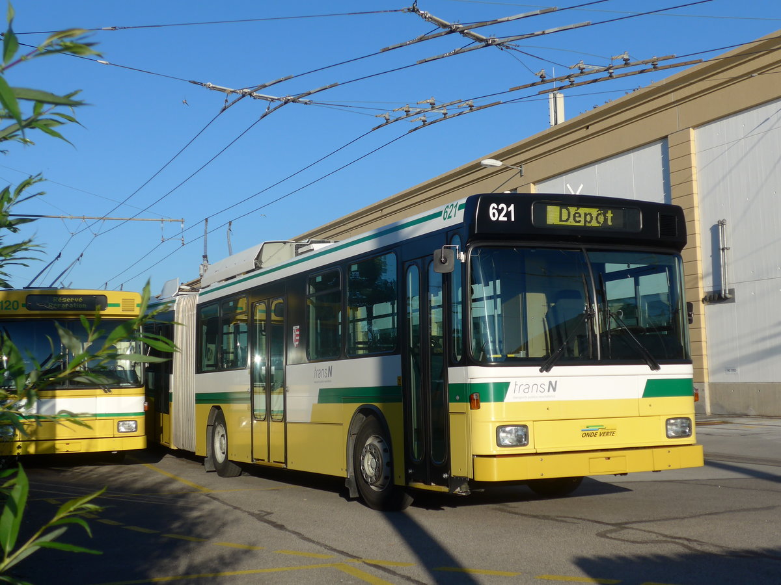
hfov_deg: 38.9
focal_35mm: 49
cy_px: 292
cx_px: 390
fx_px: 1106
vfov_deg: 29.7
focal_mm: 10.1
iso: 80
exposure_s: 1/1300
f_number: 3.2
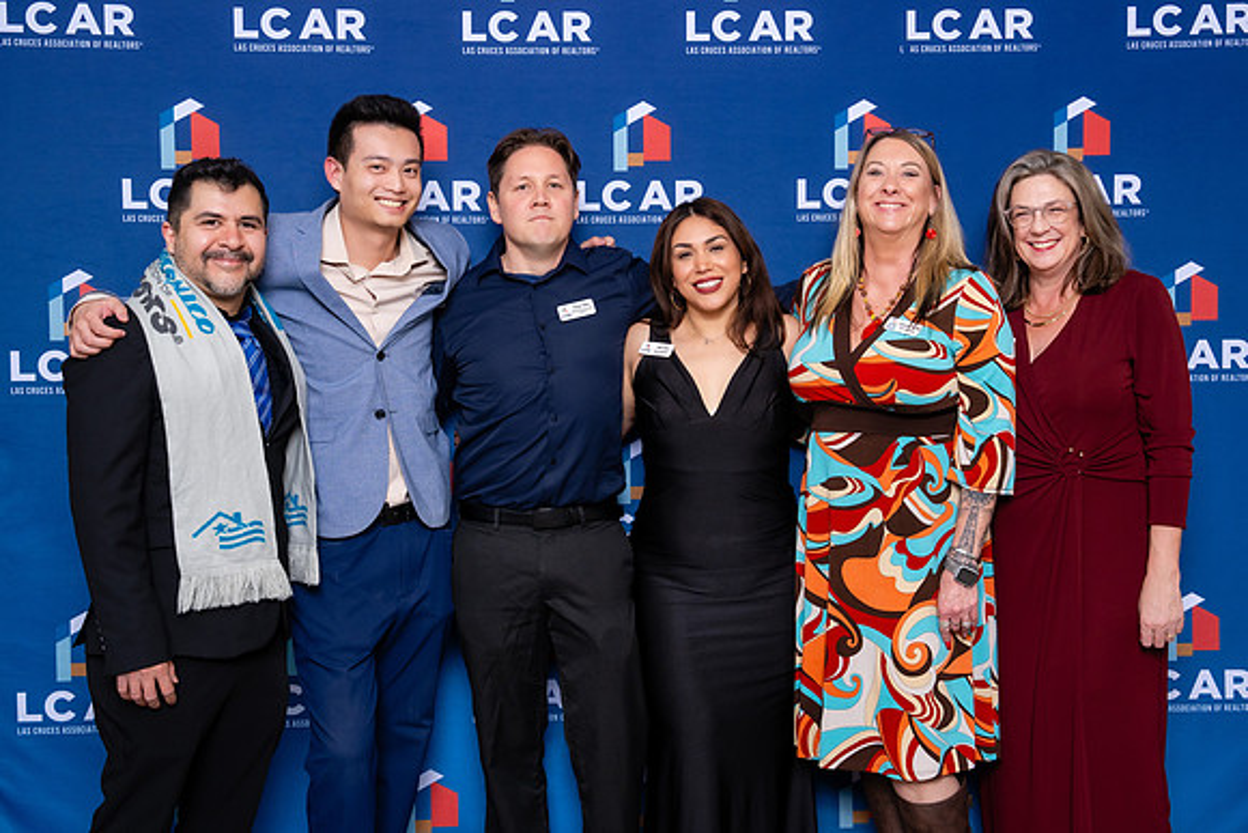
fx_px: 1803
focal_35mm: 52
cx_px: 672
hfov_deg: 38.2
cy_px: 392
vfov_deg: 26.0
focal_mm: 42
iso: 500
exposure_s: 1/200
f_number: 5.6
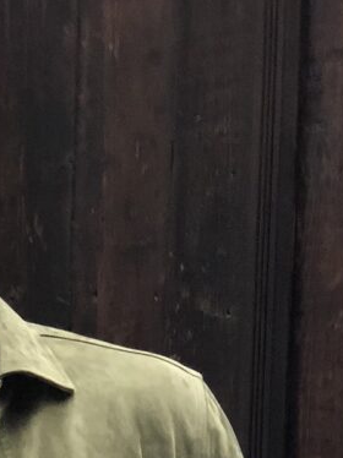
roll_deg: -0.3
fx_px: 2354
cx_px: -130
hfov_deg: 8.2
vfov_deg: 10.7
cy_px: 683
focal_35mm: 178
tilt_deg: -7.1
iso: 160
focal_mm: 6
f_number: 2.4
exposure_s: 1/30
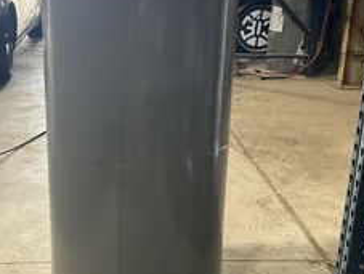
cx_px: 115
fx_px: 537
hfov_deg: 37.0
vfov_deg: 28.6
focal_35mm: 51
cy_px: 115
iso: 160
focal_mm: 3
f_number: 1.8
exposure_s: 1/60
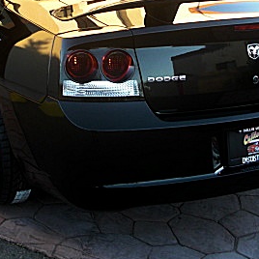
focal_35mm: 76
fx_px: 643
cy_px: 48
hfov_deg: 22.7
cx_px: 83
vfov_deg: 22.4
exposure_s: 1/80
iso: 100
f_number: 2.8
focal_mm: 6.3
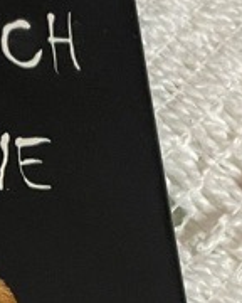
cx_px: -64
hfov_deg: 10.7
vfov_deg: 13.5
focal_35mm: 141
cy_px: 290
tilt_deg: -74.9
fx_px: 1262
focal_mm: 4.2
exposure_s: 1/50
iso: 320
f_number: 1.6
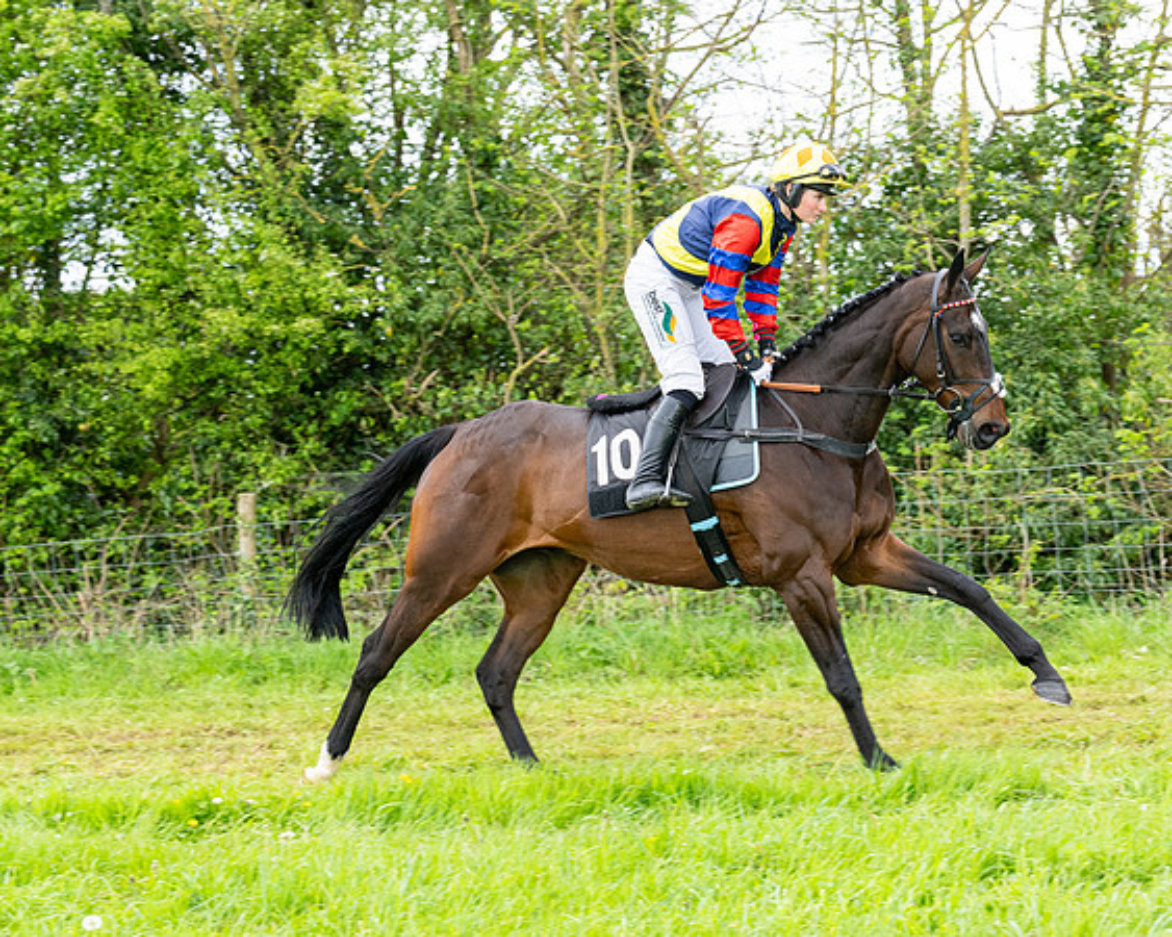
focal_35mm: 104
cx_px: 580
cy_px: 441
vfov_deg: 14.7
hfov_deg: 18.4
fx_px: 3619
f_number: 5
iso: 400
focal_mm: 70
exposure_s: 1/500
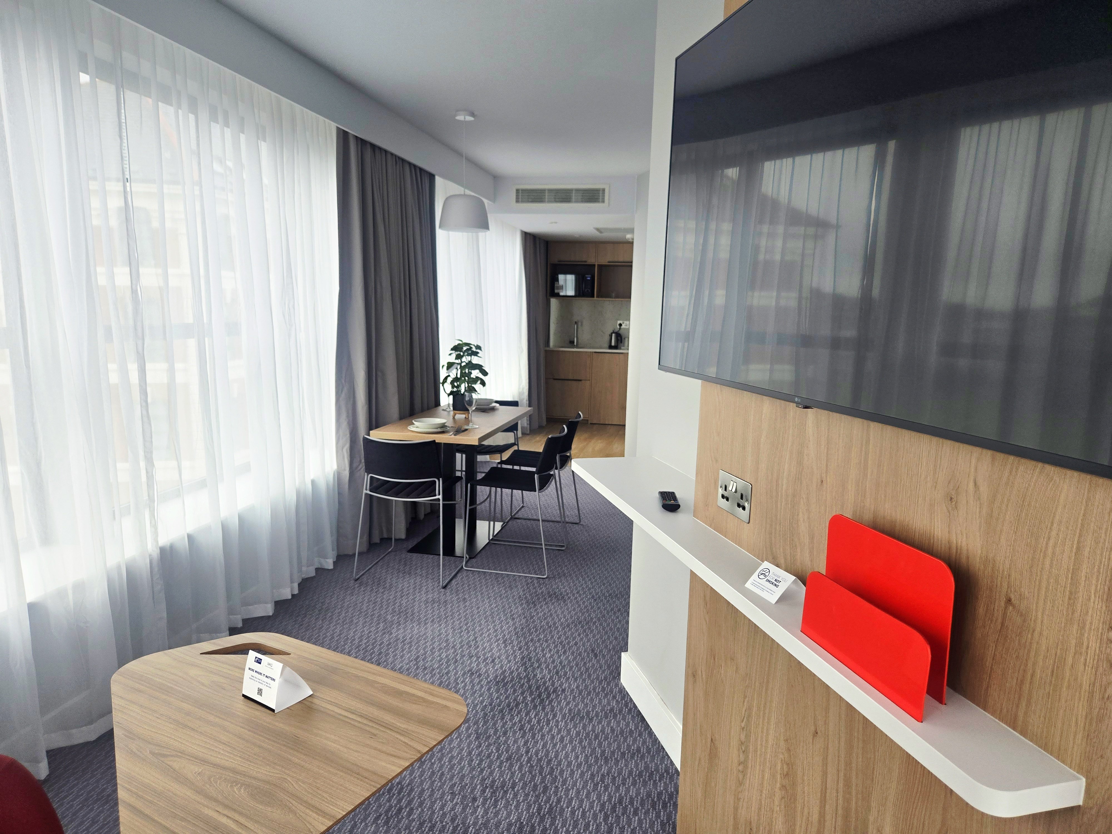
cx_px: 556
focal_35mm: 23
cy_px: 417
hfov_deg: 73.9
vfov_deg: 58.9
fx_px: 739
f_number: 1.8
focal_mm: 5.4
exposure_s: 1/182
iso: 100
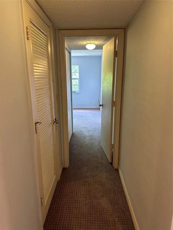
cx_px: 86
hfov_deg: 56.8
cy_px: 115
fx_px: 160
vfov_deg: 71.6
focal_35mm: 24
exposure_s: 1/60
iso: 320
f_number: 1.78
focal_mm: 6.86
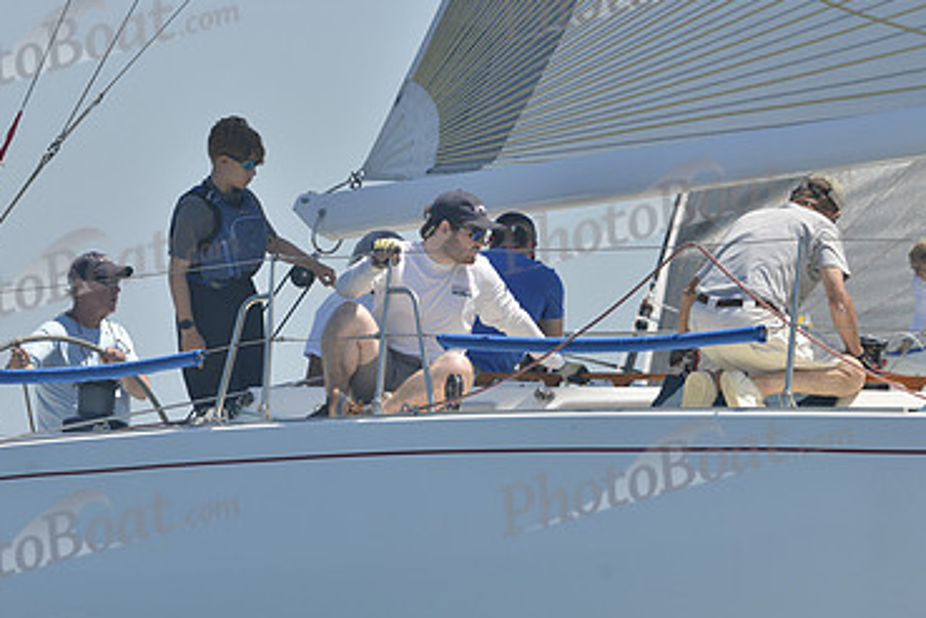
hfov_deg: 6.0
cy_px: 376
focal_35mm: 346
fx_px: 8899
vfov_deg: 4.0
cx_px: 371
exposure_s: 1/1000
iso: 280
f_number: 7.1
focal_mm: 220
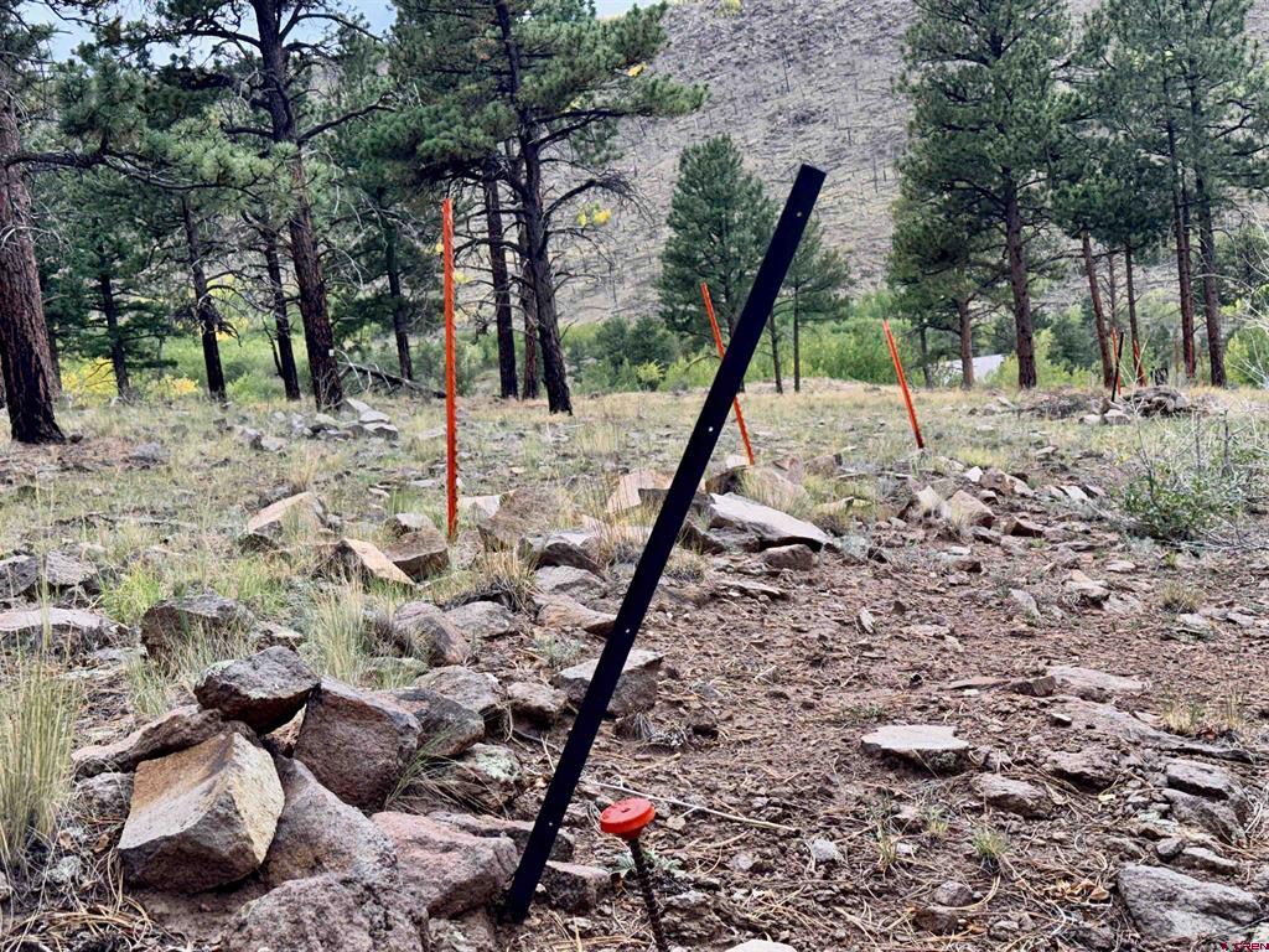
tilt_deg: -3.2
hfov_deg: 39.7
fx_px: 1760
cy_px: 476
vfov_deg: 30.3
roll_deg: +7.5
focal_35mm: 48
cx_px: 634
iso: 50
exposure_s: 1/652
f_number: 1.78
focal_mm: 6.76
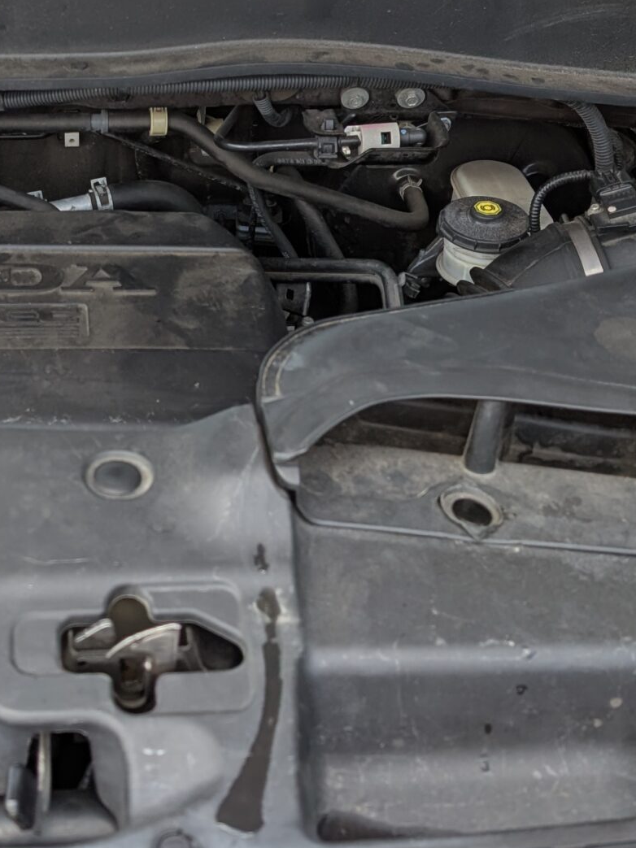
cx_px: 122
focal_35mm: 59
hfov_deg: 24.4
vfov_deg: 32.2
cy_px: 233
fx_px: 1446
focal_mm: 6.9
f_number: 1.68
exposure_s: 1/419
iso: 19
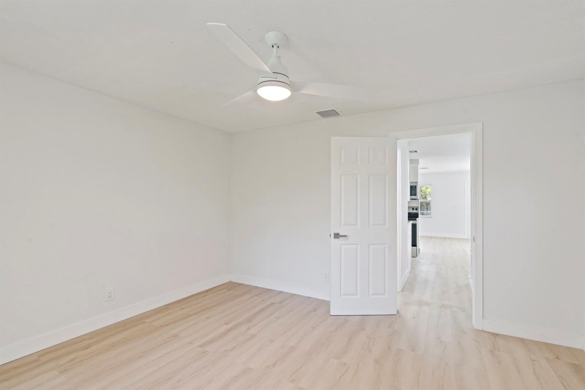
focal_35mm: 16
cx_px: 292
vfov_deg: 73.7
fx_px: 260
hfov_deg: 96.7
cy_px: 195
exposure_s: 1/2.5
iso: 800
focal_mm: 16
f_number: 9
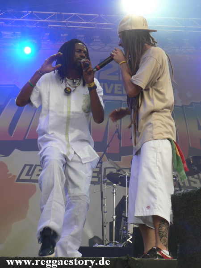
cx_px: 100
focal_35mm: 67
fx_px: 519
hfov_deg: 21.9
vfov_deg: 29.0
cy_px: 134
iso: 64
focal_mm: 11.4
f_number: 3.2
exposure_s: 1/50
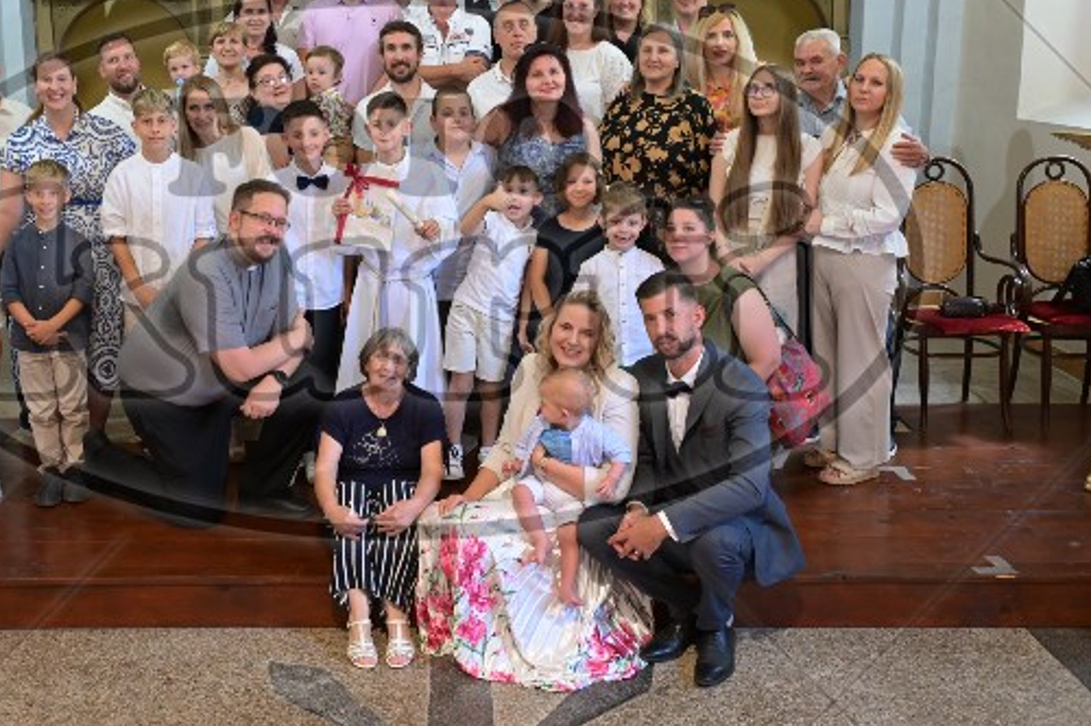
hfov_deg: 48.3
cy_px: 267
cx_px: 397
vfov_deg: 33.5
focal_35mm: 40
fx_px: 1201
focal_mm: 30.5
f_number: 4.5
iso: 4000
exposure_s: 1/125
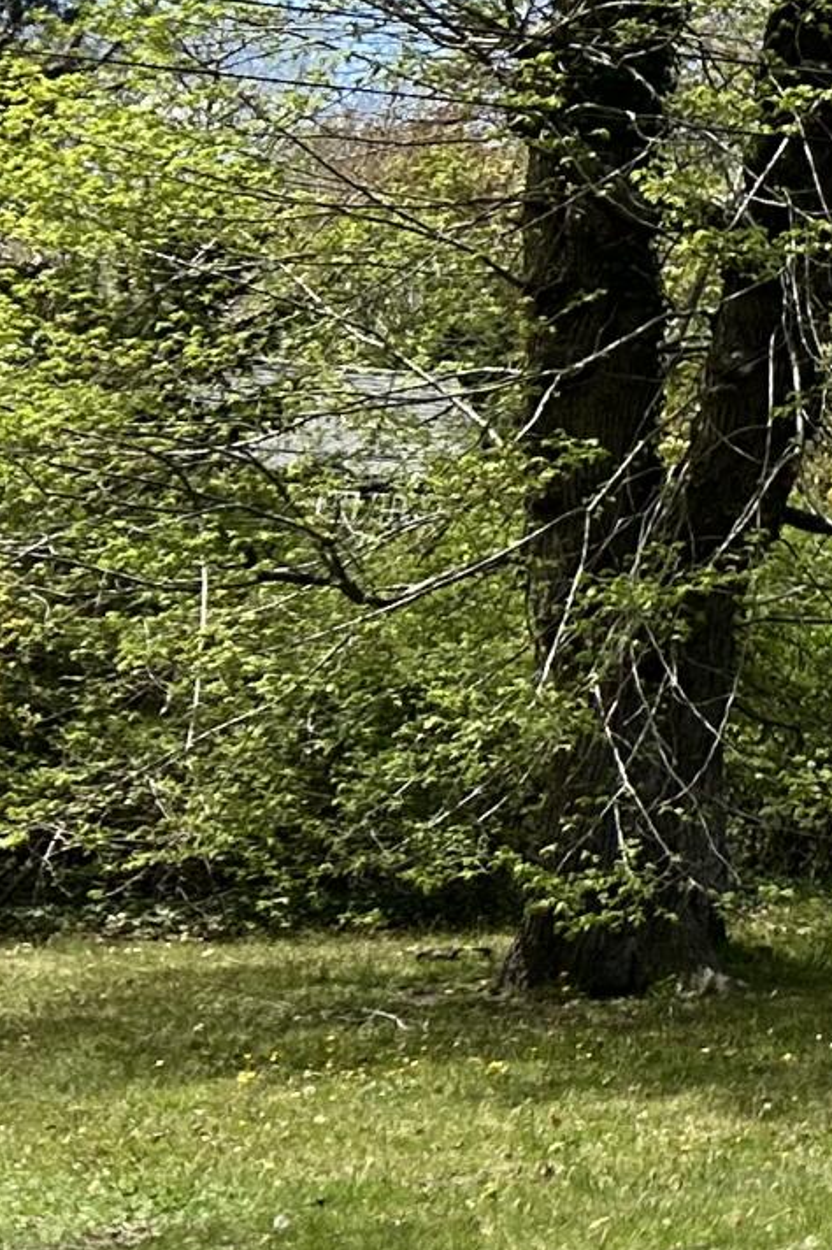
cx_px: 2591
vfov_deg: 17.3
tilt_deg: +12.6
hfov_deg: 9.3
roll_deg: -1.4
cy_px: -181
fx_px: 3956
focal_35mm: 114
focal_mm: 5.7
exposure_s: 1/6579
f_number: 1.5
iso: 50
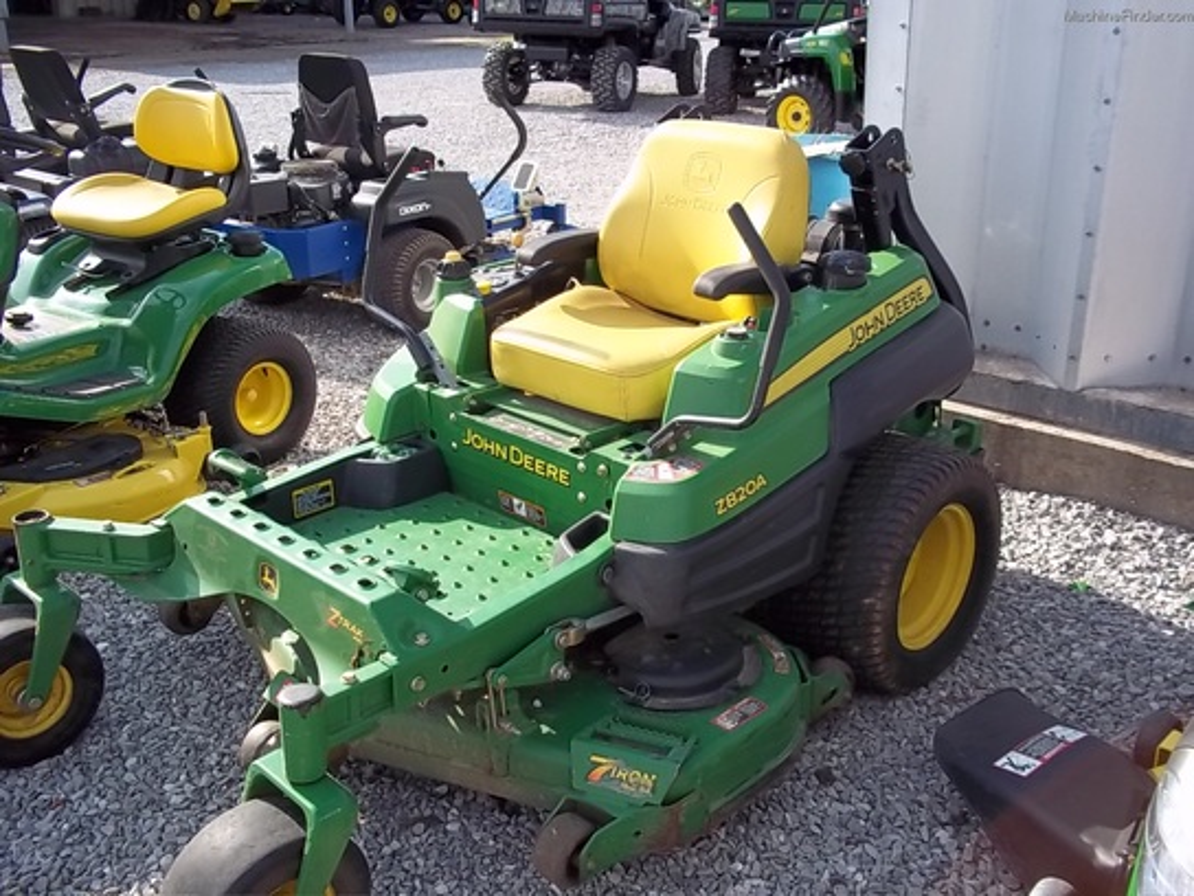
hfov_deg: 51.4
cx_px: 597
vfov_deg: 39.7
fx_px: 1242
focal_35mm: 36
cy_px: 448
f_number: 3.1
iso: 80
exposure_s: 1/400
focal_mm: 6.5
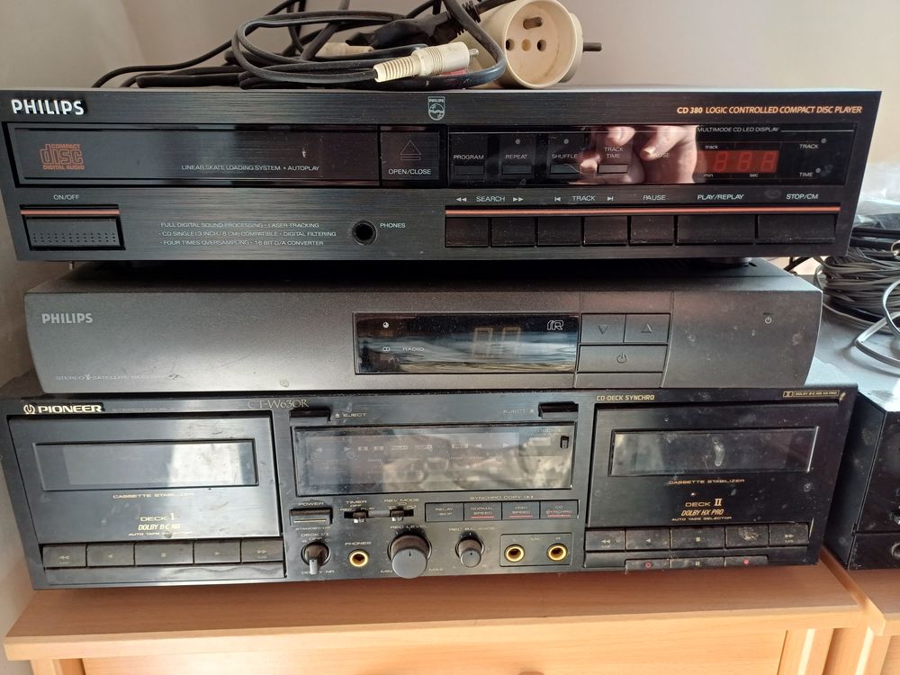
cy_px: 338
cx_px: 450
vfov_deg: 54.9
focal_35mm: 25
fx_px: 650
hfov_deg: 69.4
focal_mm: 4.65
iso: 125
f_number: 1.8
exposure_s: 1/50
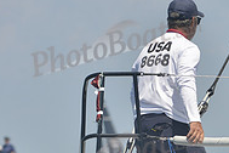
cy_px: 203
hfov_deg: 2.8
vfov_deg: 1.9
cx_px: 265
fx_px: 4688
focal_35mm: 737
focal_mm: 240
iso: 280
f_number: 7.1
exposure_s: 1/1000
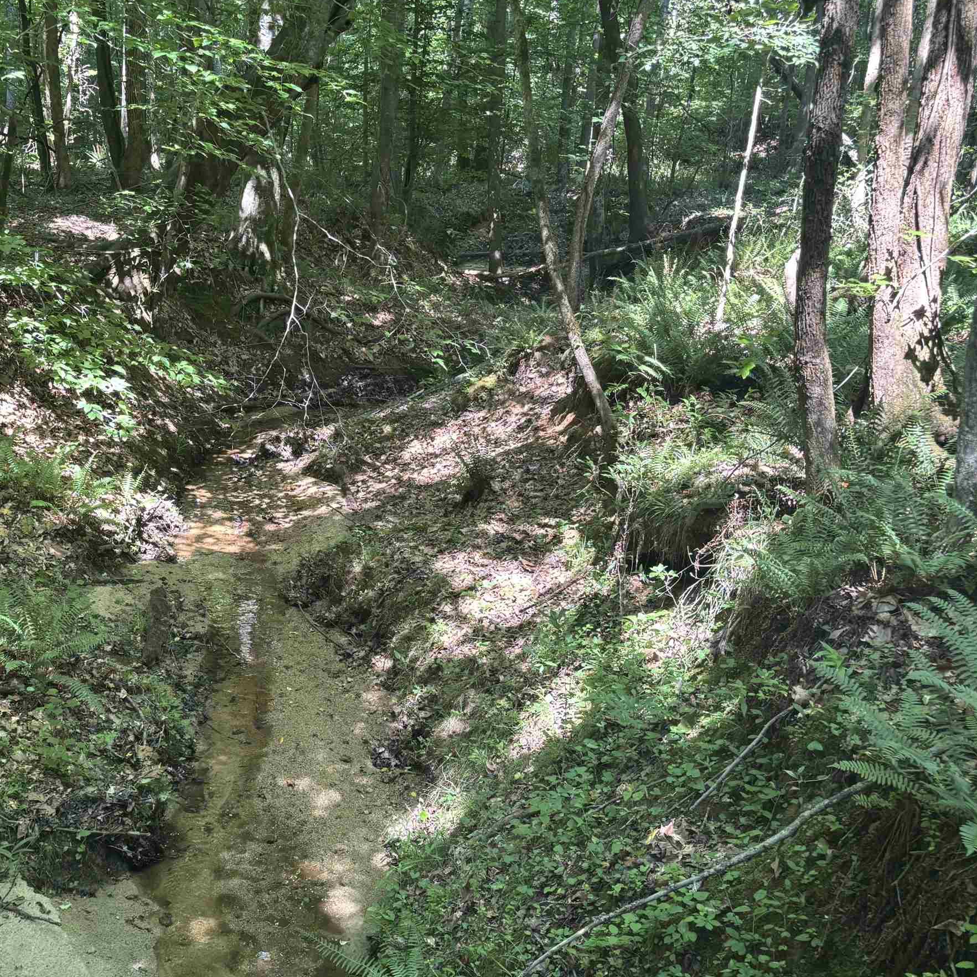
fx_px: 1277
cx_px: 301
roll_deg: -2.4
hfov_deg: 41.2
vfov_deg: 41.8
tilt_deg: -17.0
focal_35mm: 40
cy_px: 516
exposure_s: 1/97
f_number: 1.6
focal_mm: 5.96
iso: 125
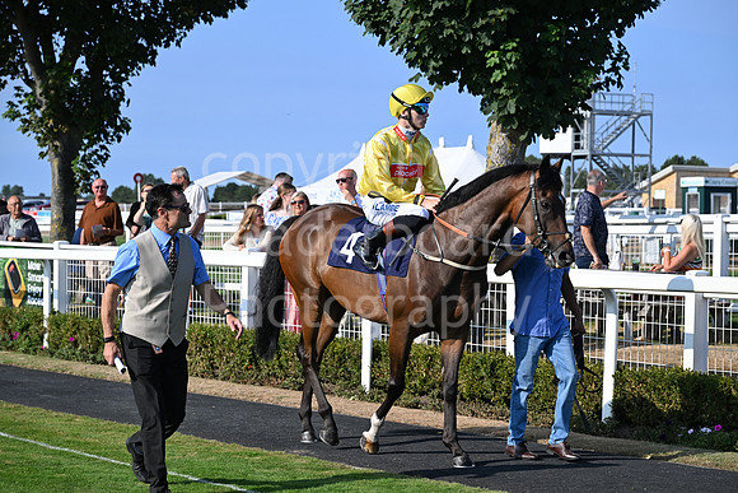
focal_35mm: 88
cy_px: 246
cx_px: 369
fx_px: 1804
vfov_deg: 15.5
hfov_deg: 23.1
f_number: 6.3
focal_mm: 88
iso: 500
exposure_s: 1/2000
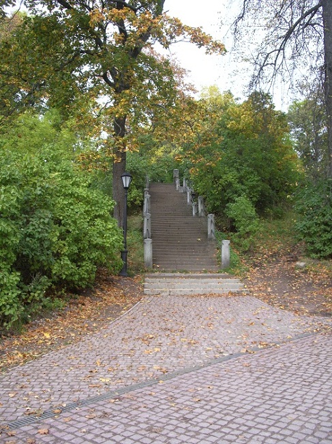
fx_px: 448
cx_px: 166
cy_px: 222
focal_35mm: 35
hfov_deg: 40.7
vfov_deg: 52.6
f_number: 4.3
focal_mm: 5.8
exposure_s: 1/100
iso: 80
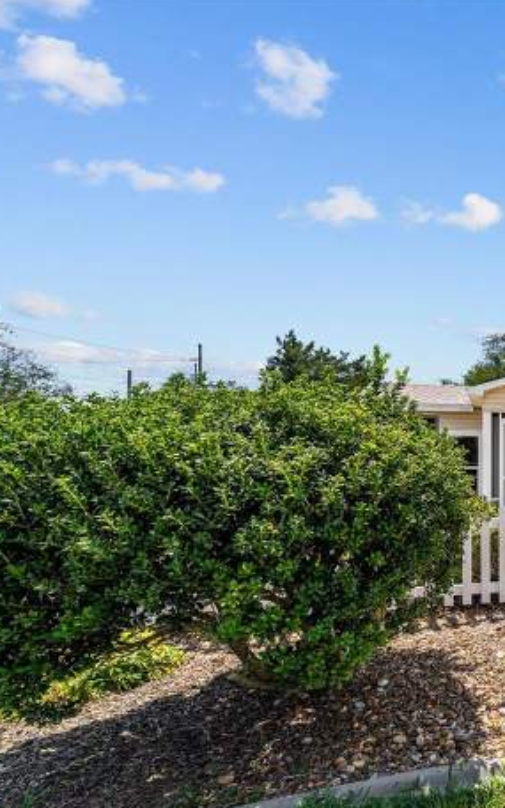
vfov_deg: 72.1
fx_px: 551
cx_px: 656
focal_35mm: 25
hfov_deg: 34.7
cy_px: 465
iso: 320
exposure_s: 1/1000
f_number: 8
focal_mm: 14
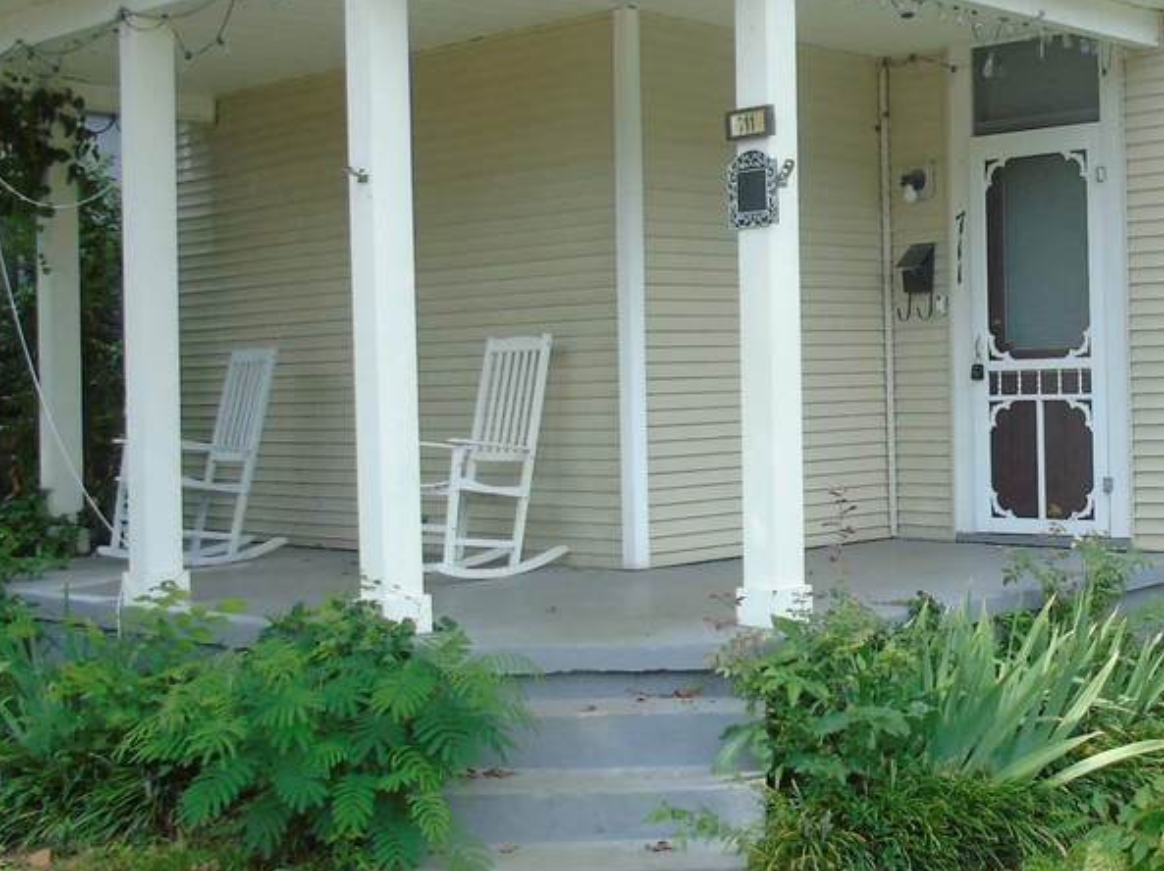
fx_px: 1815
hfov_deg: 33.7
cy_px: 371
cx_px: 1048
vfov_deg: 27.0
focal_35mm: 54
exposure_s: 1/250
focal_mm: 4.4
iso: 80
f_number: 3.4
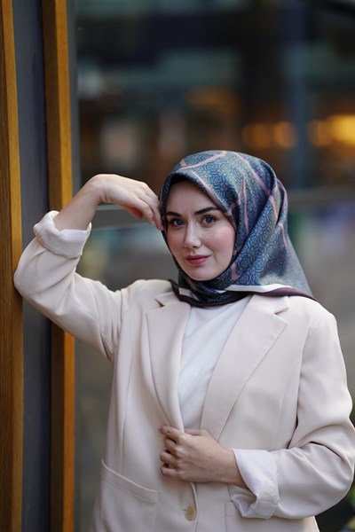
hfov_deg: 16.1
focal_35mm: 85
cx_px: 178
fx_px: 1257
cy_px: 266
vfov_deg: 23.9
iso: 100
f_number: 1.4
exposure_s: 1/800
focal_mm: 85
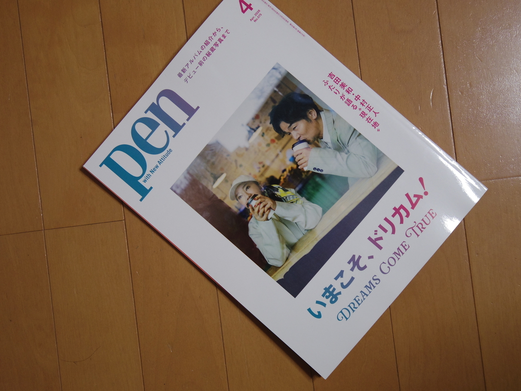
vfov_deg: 30.9
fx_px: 707
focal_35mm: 47
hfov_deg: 40.4
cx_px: 260
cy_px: 196
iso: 200
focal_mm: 8.5
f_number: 1.9
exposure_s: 1/30
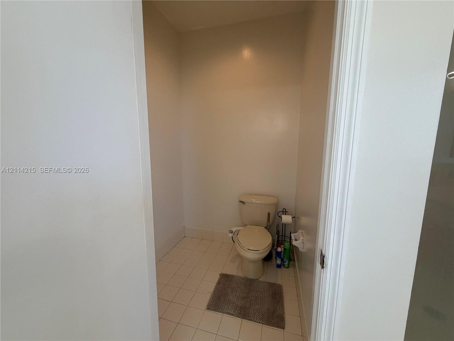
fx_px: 184
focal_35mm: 14
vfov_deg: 85.7
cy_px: 170
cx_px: 227
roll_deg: -0.1
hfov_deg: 102.1
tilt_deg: -8.1
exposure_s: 1/120
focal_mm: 2.22
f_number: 2.2
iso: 200
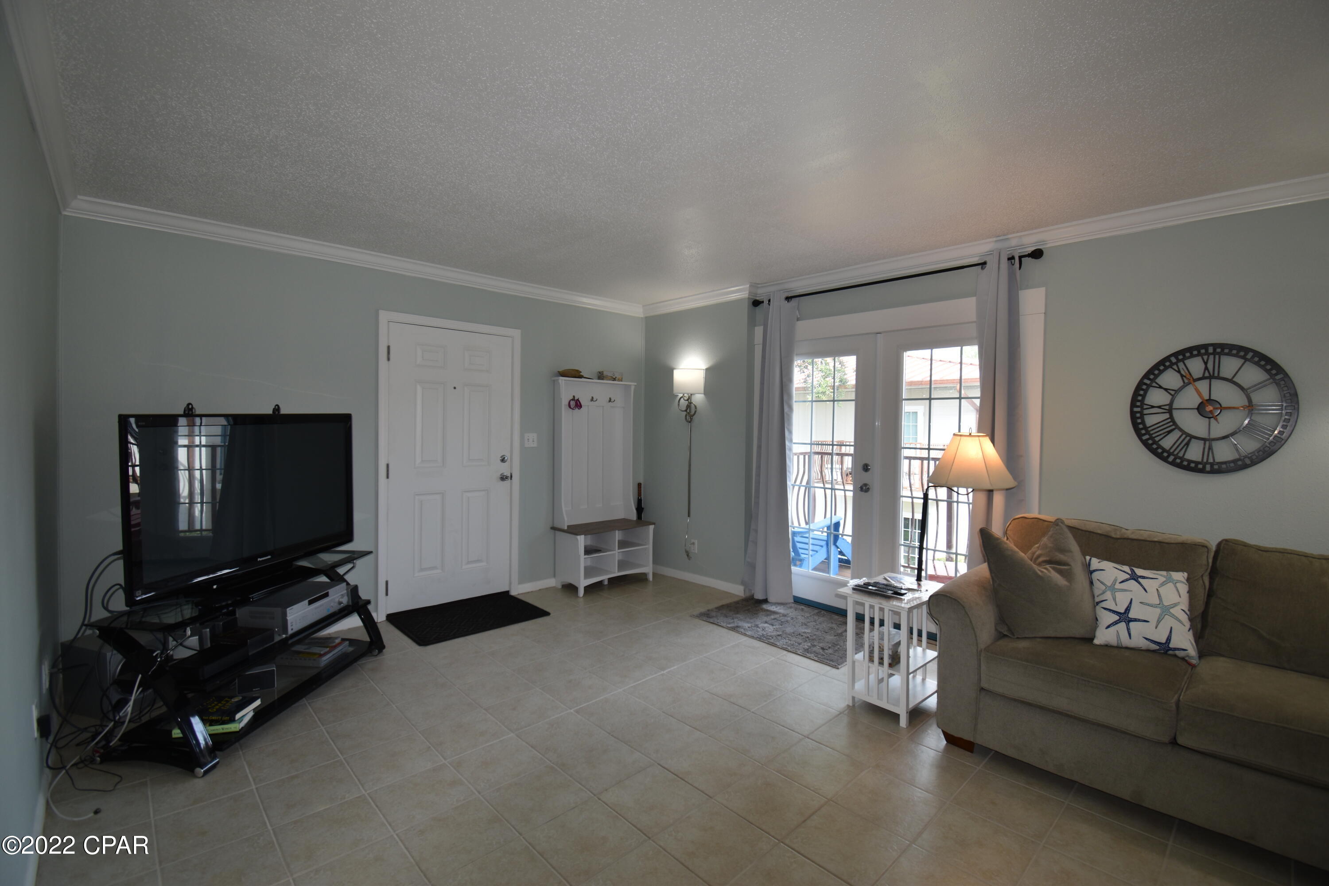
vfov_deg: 77.3
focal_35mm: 15
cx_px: 664
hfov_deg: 100.4
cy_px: 443
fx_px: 554
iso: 100
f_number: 5.6
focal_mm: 10
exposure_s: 1/30
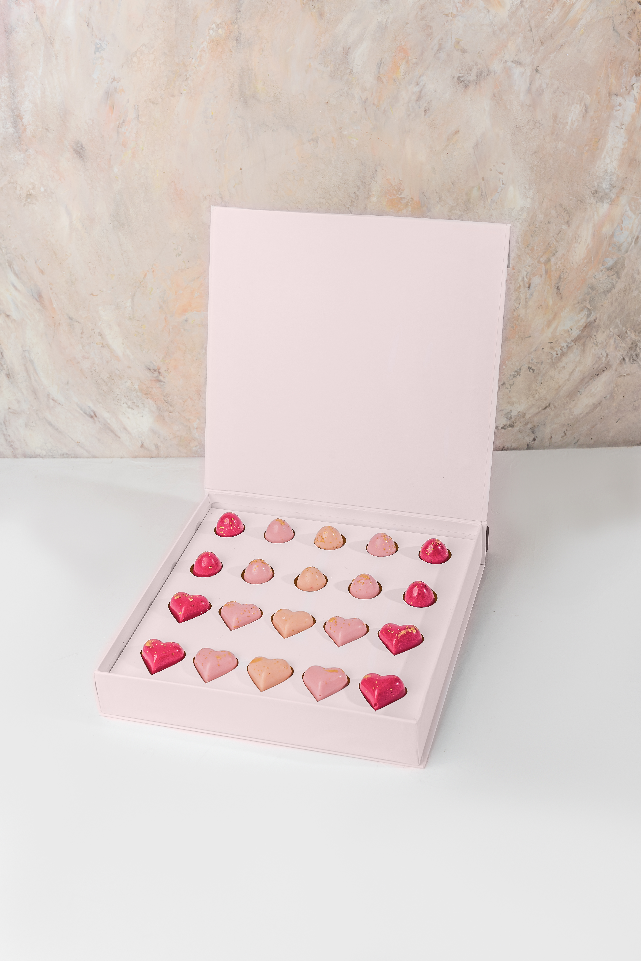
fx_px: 1281
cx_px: 320
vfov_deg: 41.1
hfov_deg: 28.1
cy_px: 480
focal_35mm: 48
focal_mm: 48
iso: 100
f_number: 9
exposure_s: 1/125
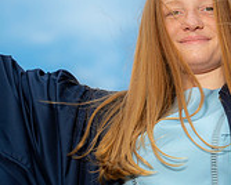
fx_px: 2225
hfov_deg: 5.9
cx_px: 224
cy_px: 21
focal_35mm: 325
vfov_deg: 4.8
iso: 80
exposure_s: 1/250
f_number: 5.6
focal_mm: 100
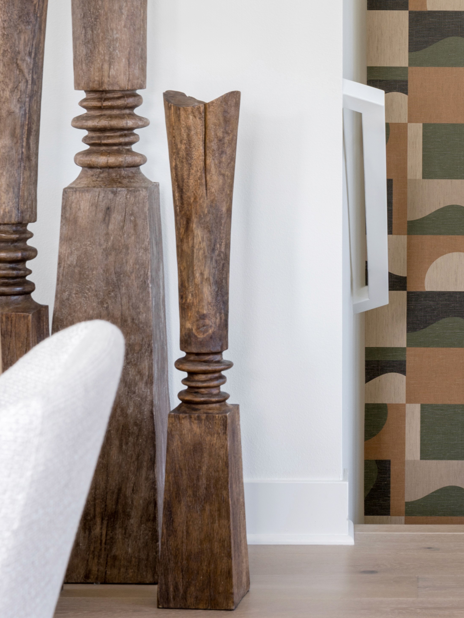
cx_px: 444
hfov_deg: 14.1
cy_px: 56
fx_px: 1859
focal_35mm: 104
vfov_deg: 18.6
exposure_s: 1/3
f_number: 10
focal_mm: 45
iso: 200
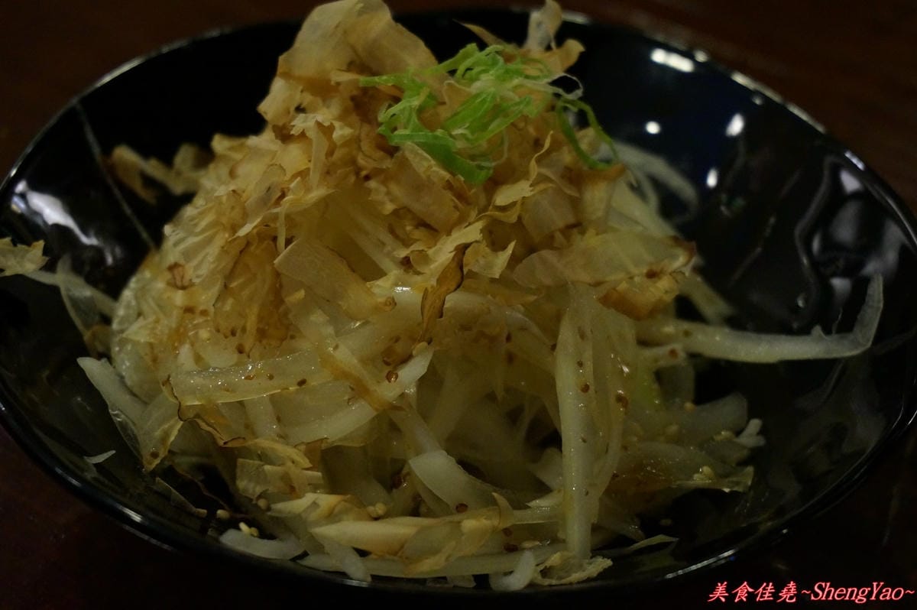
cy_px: 305
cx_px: 458
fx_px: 1832
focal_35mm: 72
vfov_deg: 18.9
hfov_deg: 28.1
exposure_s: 1/50
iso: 3200
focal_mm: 48
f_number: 5.6
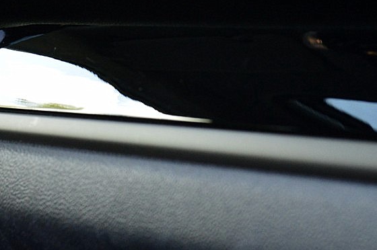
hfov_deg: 17.4
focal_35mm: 117
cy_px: -32
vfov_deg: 11.5
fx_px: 1229
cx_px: 180
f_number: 7.1
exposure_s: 1/60
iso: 800
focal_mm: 27
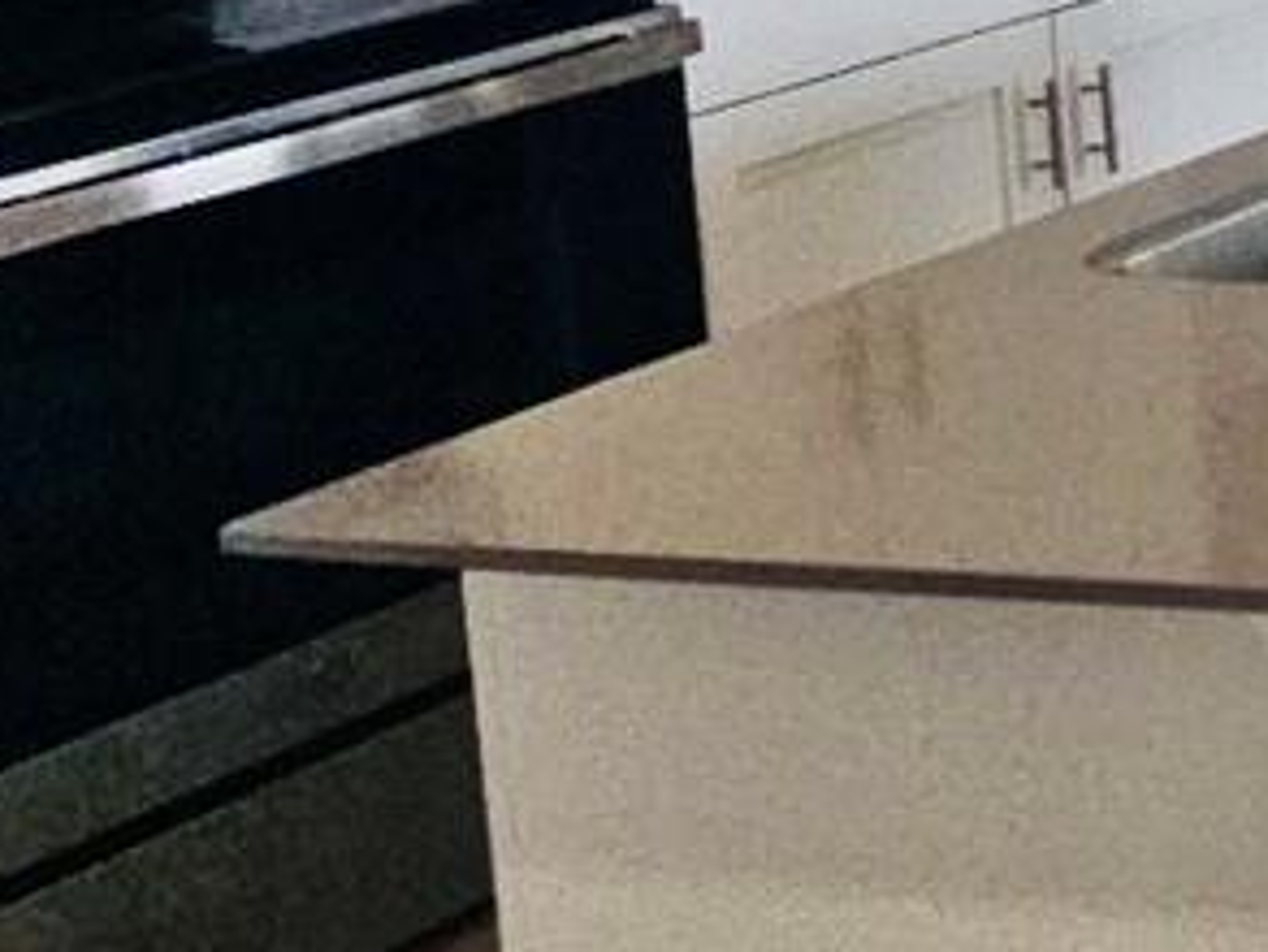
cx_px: 3224
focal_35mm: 71
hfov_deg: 14.2
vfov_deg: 18.4
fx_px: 2602
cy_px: -467
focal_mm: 2.2
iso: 71
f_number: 2.2
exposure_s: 1/60.2
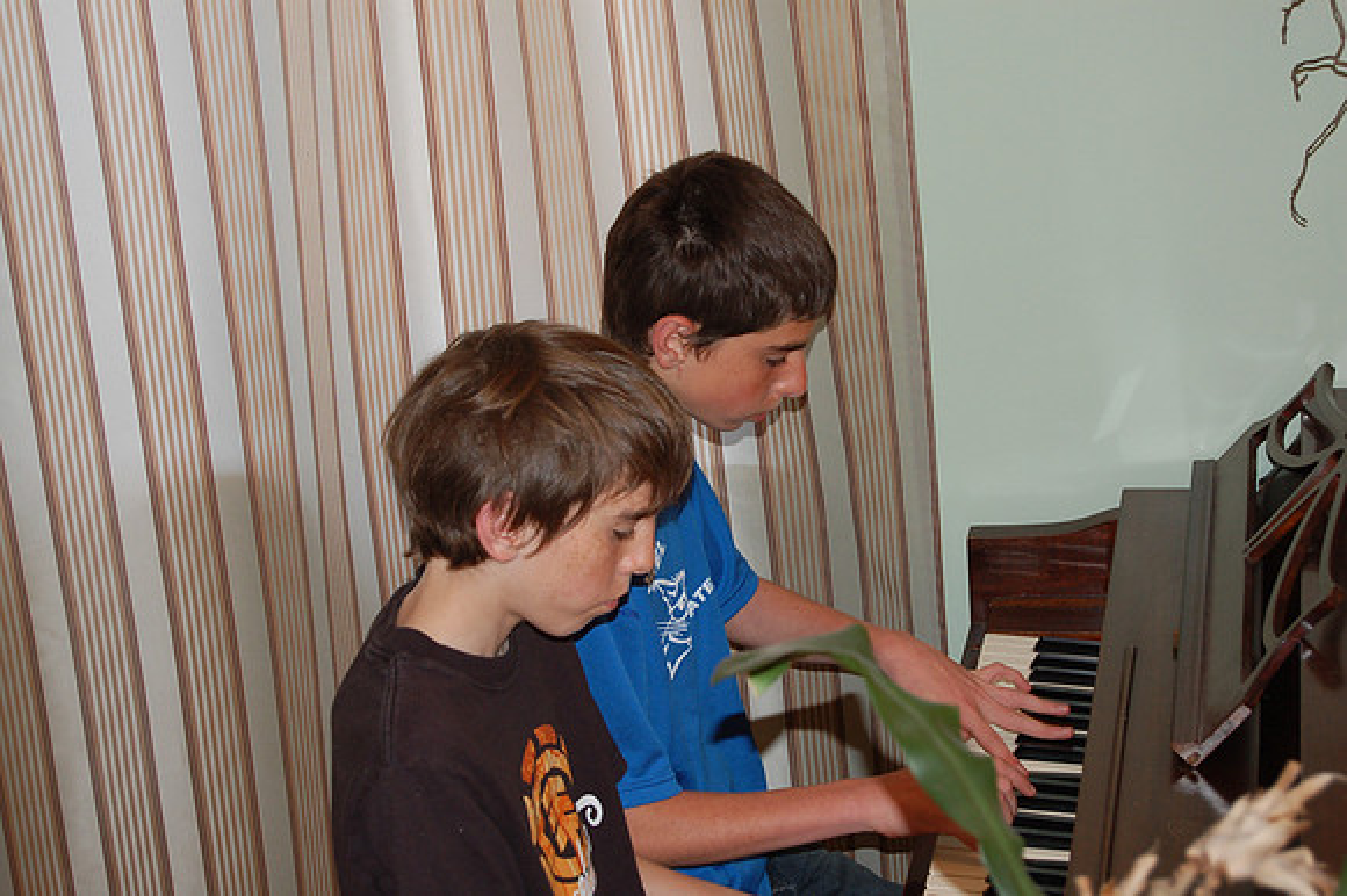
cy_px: 448
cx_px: 674
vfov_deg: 16.5
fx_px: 3085
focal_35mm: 82
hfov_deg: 24.6
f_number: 5.6
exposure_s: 1/60
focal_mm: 55
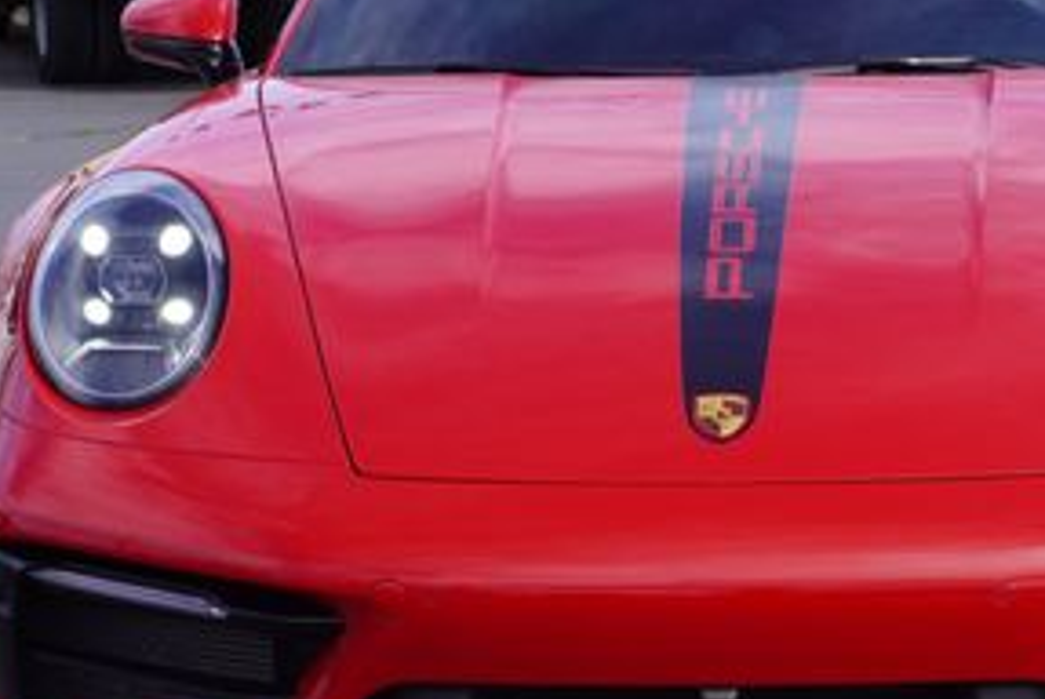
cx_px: 783
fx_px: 3109
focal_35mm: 107
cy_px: 426
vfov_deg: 12.8
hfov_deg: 19.0
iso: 100
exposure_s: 1/100
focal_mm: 32
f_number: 9
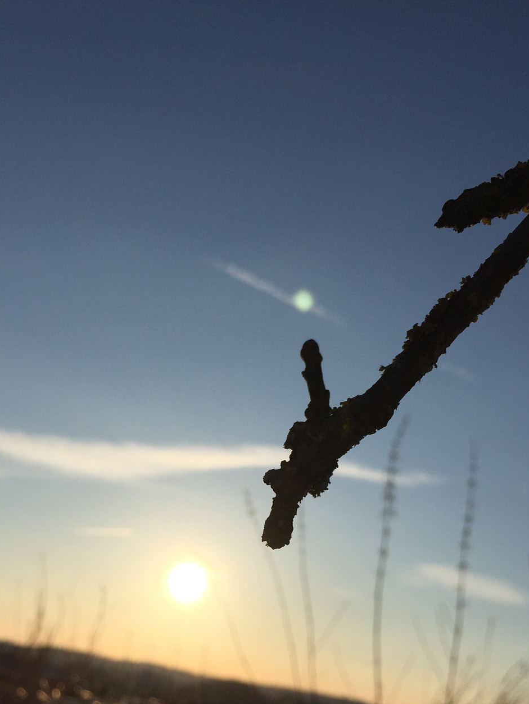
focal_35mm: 37
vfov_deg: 49.5
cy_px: 449
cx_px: 252
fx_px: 754
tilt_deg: +16.2
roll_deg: -10.7
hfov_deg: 38.7
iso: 32
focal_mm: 4.15
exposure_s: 1/6623
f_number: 2.2
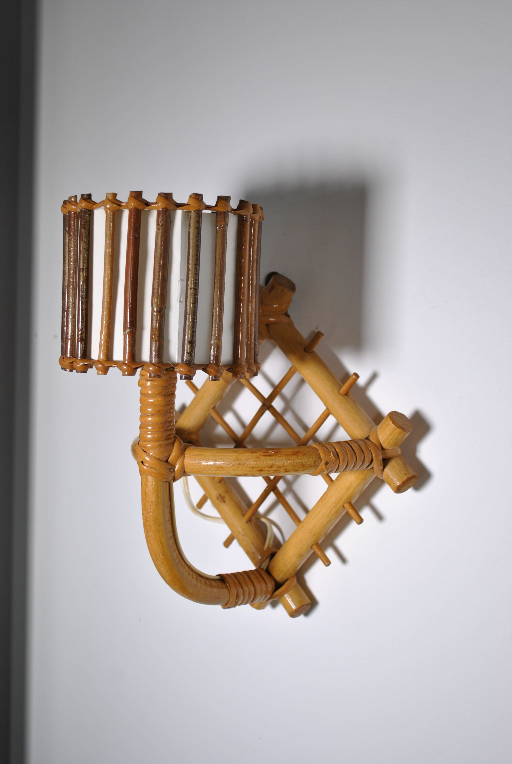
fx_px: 1085
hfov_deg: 26.6
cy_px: 382
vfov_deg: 38.8
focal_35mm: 51
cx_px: 256
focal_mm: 34
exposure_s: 1/50
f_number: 5
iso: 100
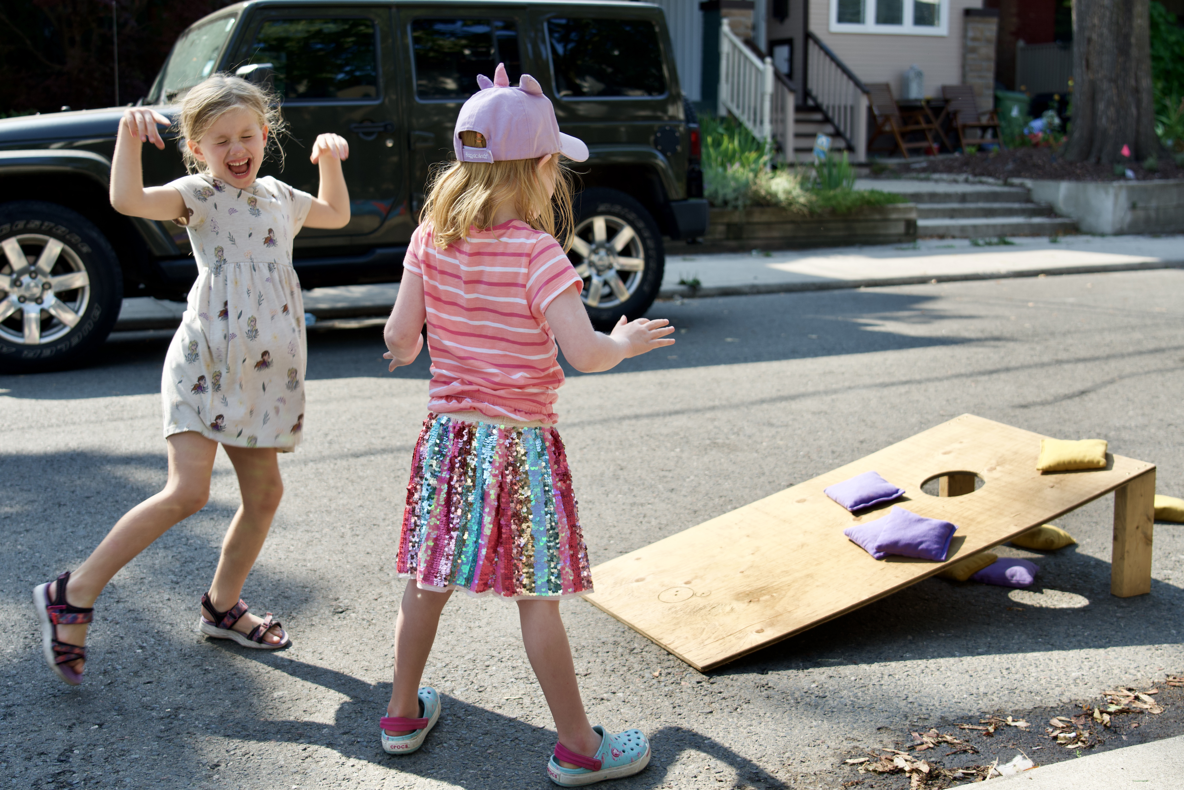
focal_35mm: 36
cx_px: 592
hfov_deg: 53.1
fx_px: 1184
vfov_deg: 36.9
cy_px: 395
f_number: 4
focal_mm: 36
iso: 100
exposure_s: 1/160
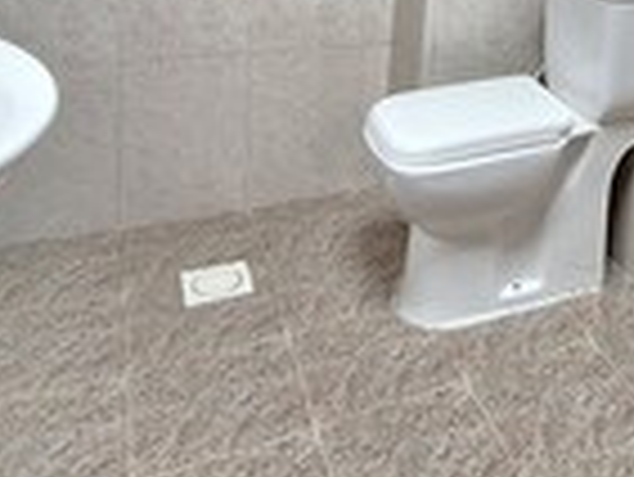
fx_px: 770
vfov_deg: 29.7
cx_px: 632
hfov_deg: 39.5
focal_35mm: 42
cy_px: -88
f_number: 2.2
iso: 160
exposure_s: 1/33
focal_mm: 1.74
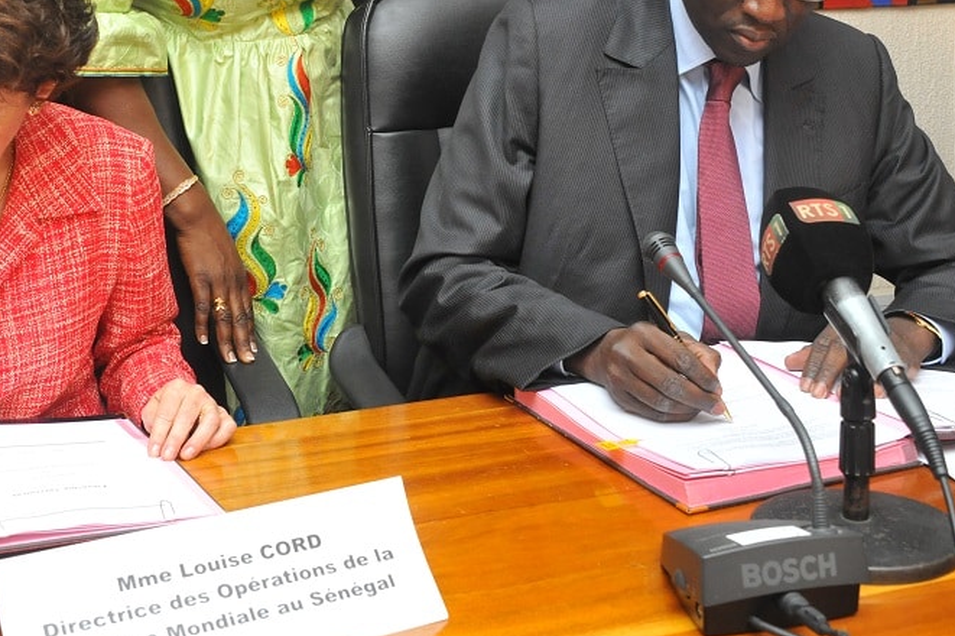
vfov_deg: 24.2
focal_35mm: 55
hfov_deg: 35.9
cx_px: 318
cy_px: 129
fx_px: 1458
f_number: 8
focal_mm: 32
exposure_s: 1/100
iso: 1600
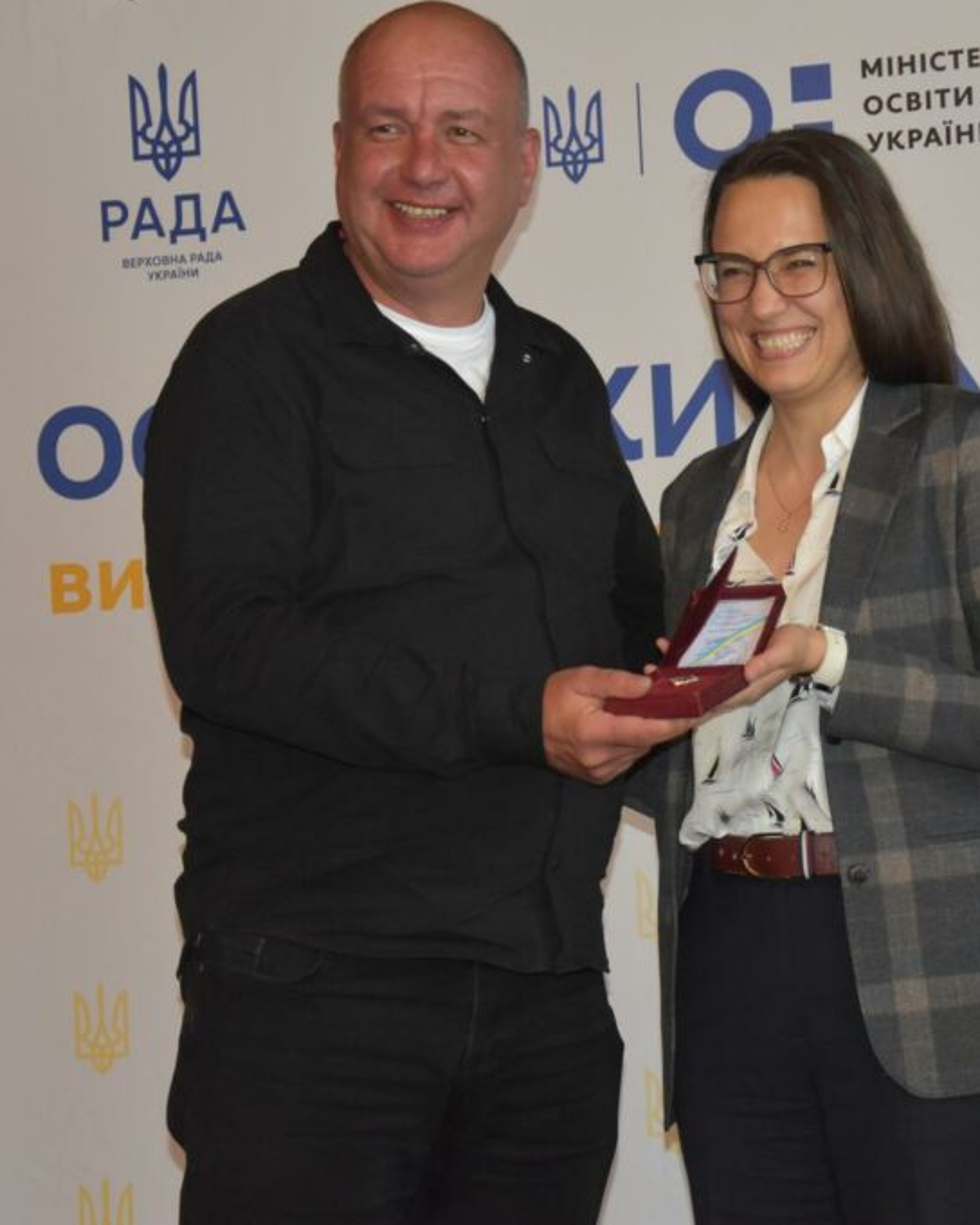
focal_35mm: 106
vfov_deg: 18.1
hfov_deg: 14.5
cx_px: 703
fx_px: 3843
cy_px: 612
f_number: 5
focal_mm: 50
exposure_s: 1/60
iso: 2000
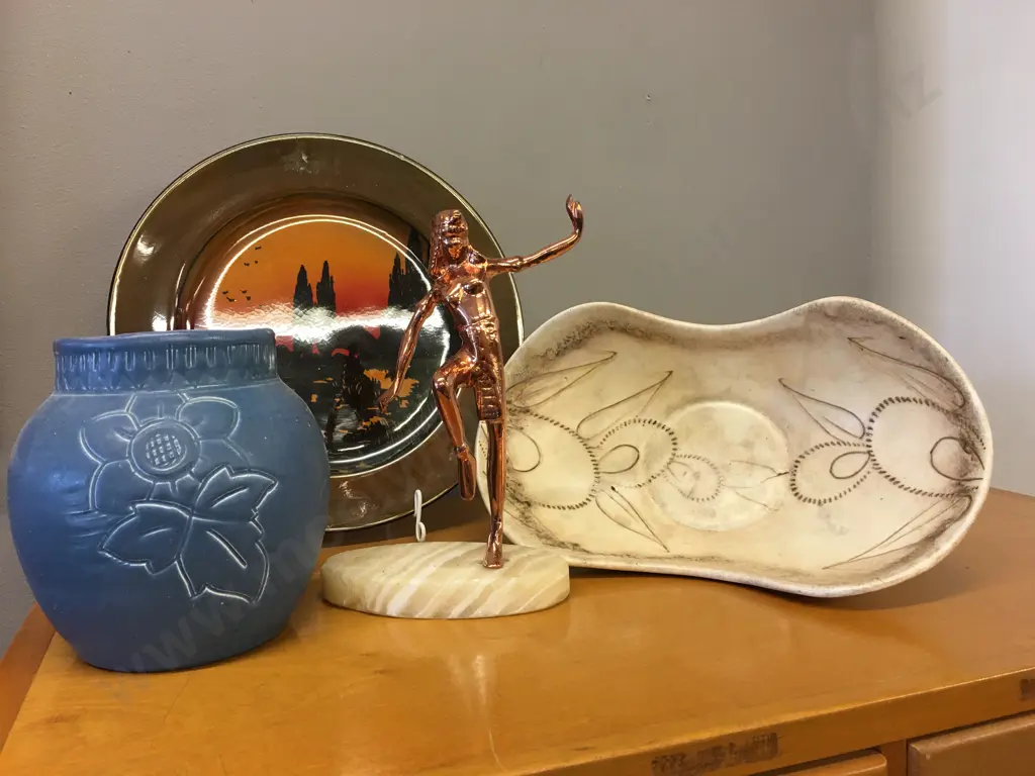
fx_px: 867
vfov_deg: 48.2
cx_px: 518
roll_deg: +0.6
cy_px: 388
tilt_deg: -2.5
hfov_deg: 61.7
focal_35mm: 29
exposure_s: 1/33
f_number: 2.2
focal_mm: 4.15
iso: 50
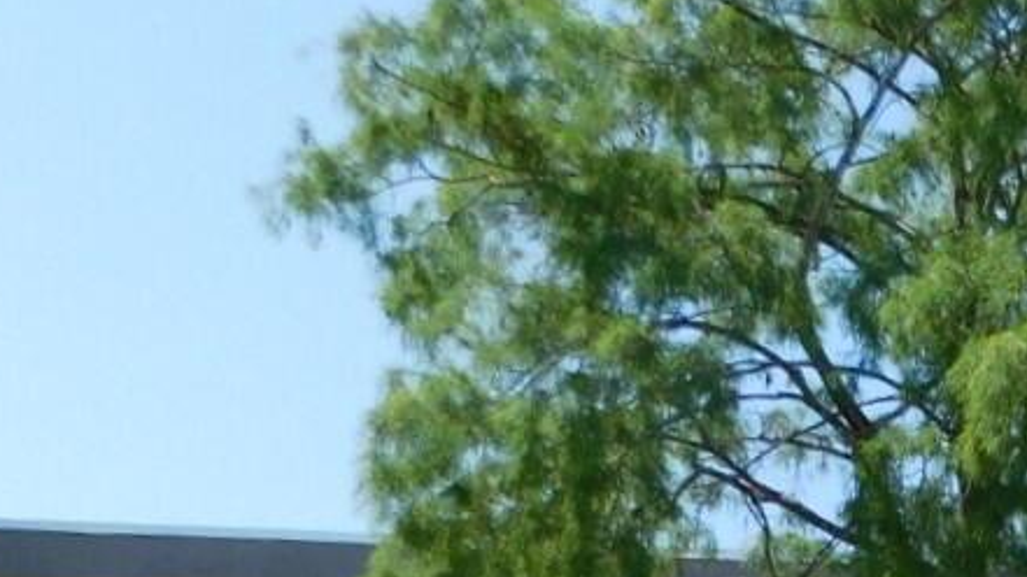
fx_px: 2478
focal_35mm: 91
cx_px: 1642
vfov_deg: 11.4
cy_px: 1312
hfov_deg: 19.6
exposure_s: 1/800
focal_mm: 4
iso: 125
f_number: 3
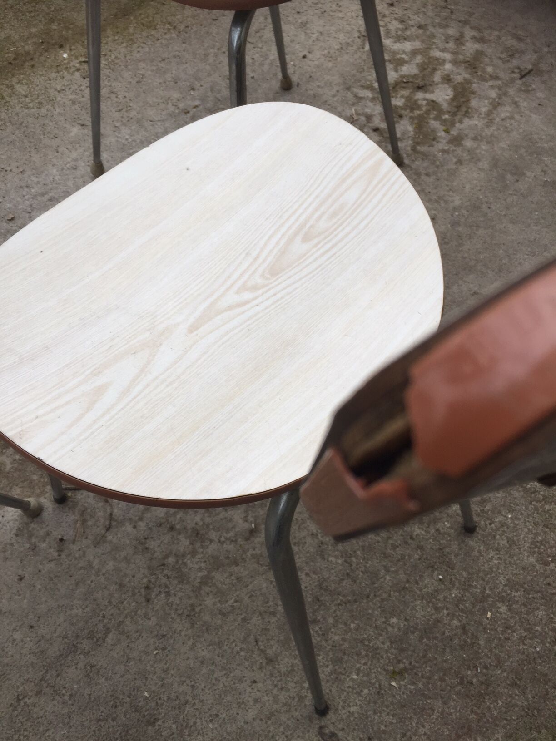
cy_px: 370
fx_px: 621
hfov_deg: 48.2
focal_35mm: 29
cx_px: 278
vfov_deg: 61.7
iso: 32
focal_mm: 4.15
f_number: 2.2
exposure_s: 1/269
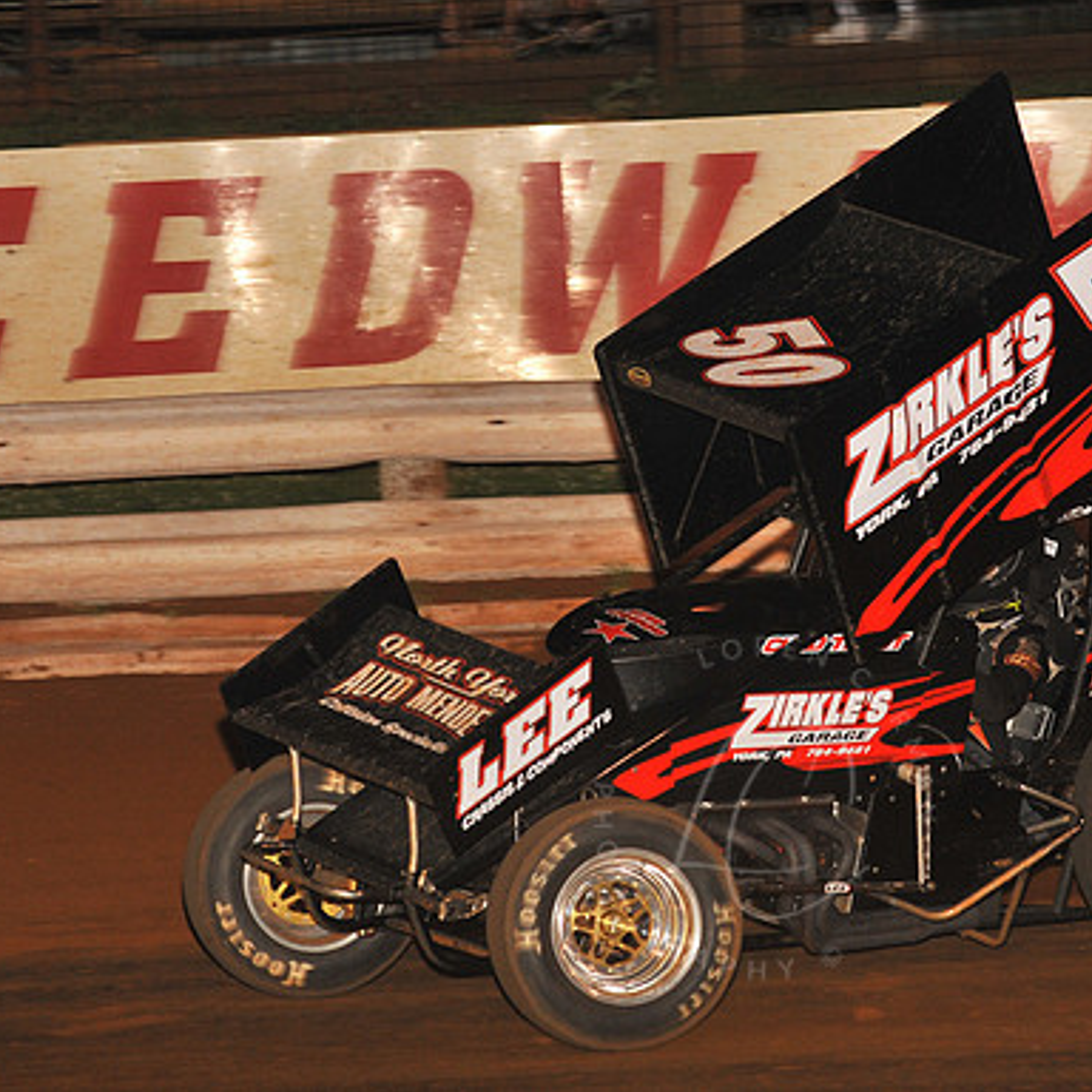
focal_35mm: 186
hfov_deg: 9.4
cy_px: 545
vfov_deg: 9.4
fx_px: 6638
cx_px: 762
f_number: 6.3
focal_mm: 145
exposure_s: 1/320
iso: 1000
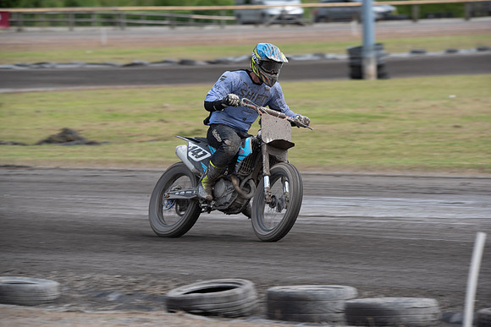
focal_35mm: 280
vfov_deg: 4.9
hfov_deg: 7.4
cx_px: 246
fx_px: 3820
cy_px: 164
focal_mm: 280
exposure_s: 1/320
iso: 200
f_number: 8
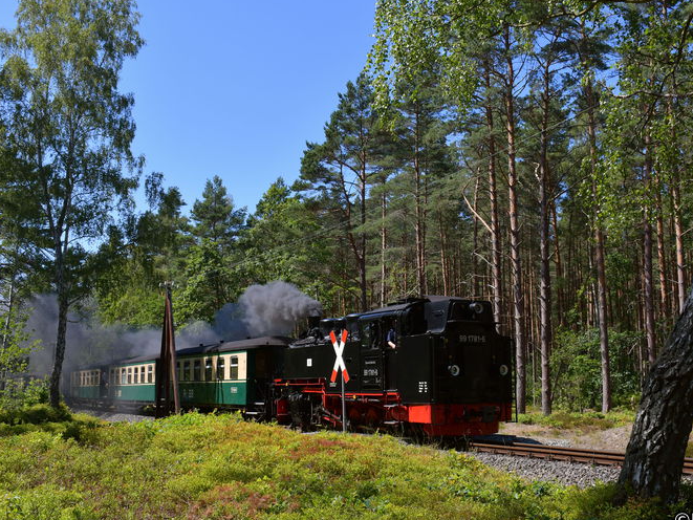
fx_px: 801
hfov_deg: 46.7
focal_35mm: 40
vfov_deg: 36.0
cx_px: 378
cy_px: 261
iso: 200
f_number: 8
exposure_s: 1/640
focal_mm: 23
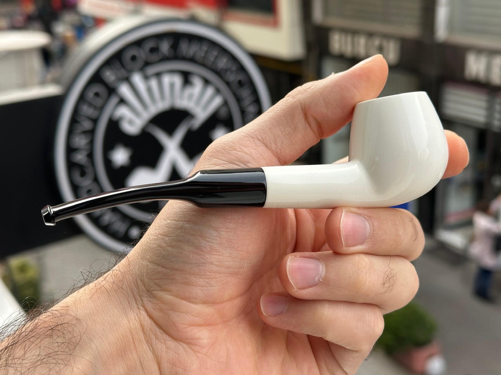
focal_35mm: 48
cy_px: 188
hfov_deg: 39.7
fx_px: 695
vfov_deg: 30.3
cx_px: 250
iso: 64
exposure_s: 1/654
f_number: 1.78
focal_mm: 6.86
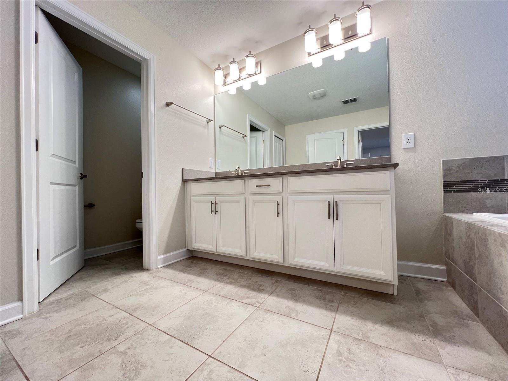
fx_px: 191
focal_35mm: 13
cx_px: 254
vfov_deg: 89.9
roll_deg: +1.5
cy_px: 190
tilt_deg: +0.9
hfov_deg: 106.2
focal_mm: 1.57
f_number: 1.8
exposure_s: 1/60
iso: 125
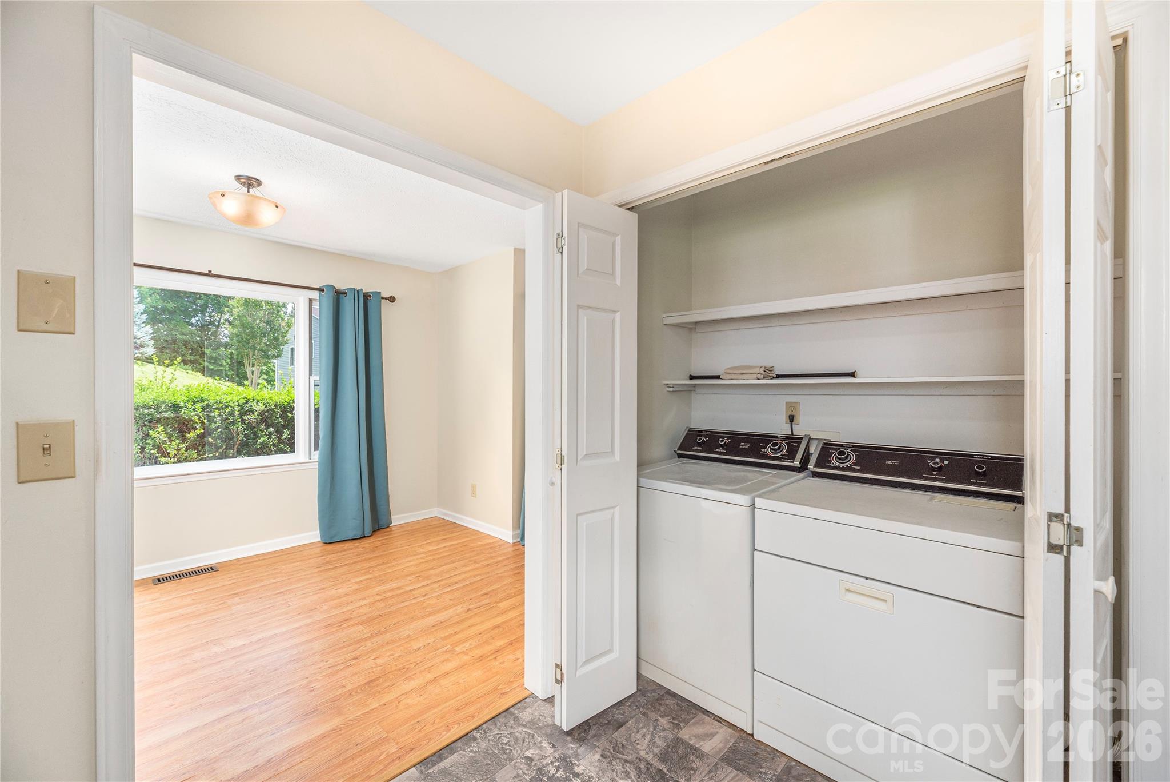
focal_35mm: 14
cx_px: 585
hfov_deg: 104.2
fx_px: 455
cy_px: 391
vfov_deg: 81.3
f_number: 8
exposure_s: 1/200
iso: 320
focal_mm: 14
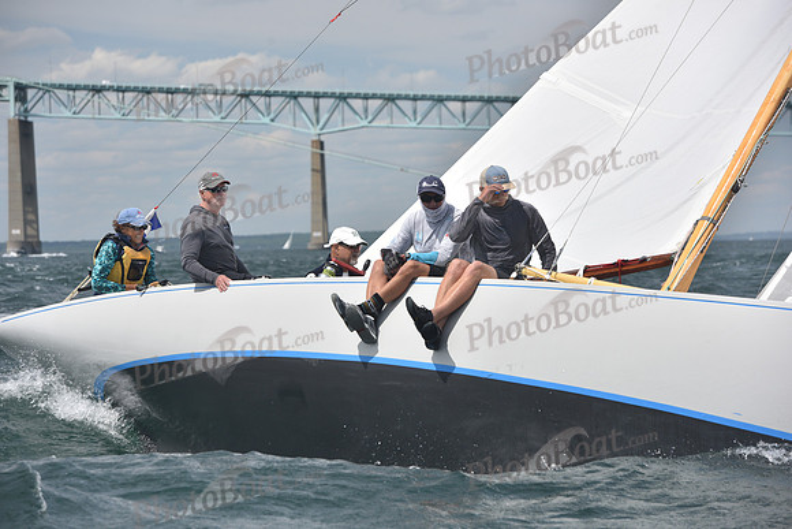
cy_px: 264
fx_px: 3411
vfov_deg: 8.9
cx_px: 396
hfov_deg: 13.2
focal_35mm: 155
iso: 320
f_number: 7.1
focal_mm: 155
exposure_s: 1/800
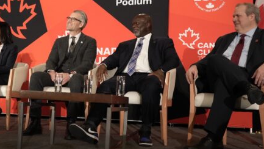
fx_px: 364
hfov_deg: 38.9
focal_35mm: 52
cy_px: 65
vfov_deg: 23.1
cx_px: 71
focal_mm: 28
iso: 3200
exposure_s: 1/320
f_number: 3.5
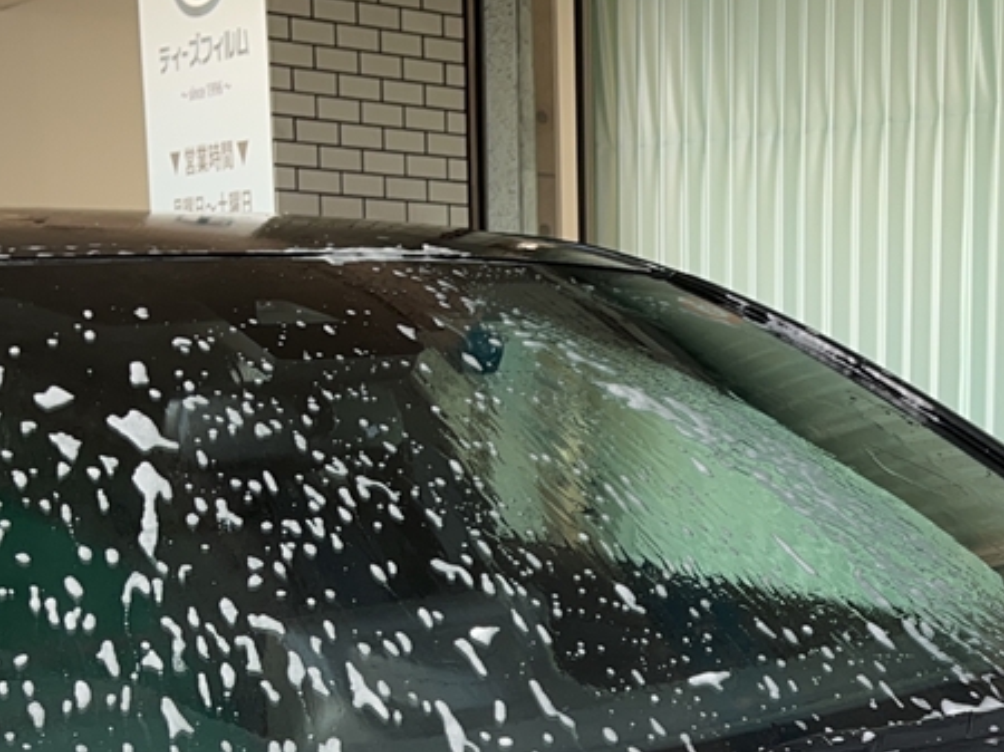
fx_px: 2145
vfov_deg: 19.2
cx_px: 973
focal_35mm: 74
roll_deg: -0.6
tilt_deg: -10.4
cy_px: 788
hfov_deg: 25.2
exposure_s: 1/122
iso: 32
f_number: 1.6
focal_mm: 5.1
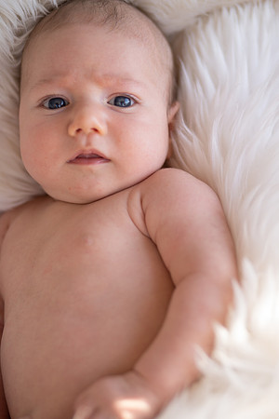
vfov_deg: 23.9
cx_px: 140
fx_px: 988
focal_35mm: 85
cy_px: 210
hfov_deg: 16.1
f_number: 2.2
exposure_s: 1/125
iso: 100
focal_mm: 85
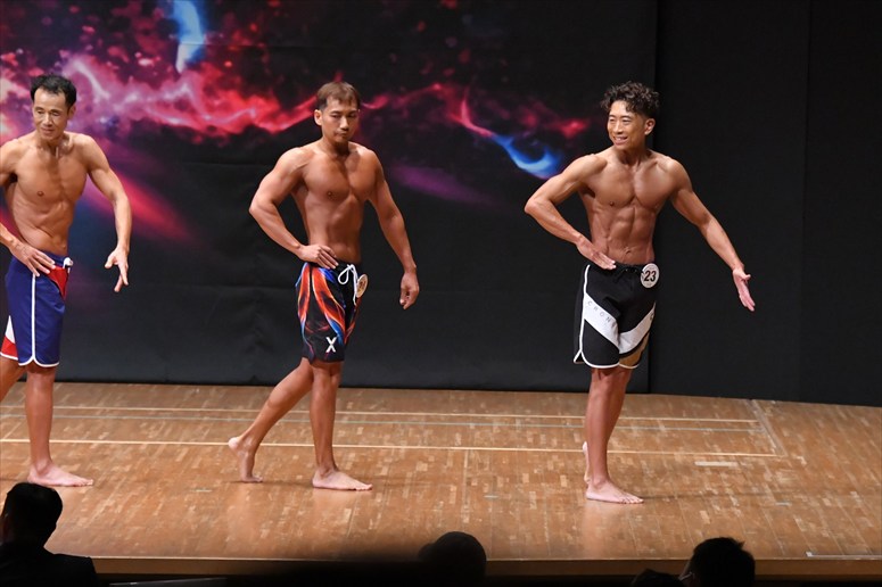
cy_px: 294
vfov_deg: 6.3
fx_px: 5314
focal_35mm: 217
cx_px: 441
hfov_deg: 9.5
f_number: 5.6
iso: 8000
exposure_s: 1/400
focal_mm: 145
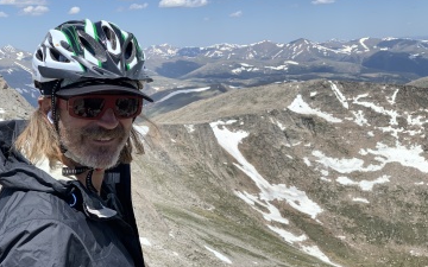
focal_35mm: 56
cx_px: 214
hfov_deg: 36.3
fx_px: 653
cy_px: 119
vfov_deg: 23.1
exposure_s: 1/813
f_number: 2.4
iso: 16
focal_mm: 6
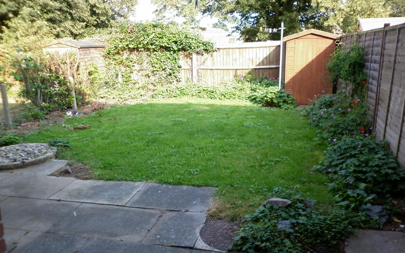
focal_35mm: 30
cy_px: 135
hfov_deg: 62.9
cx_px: 204
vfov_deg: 41.8
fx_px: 331
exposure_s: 1/125
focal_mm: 5
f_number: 2.8
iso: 80
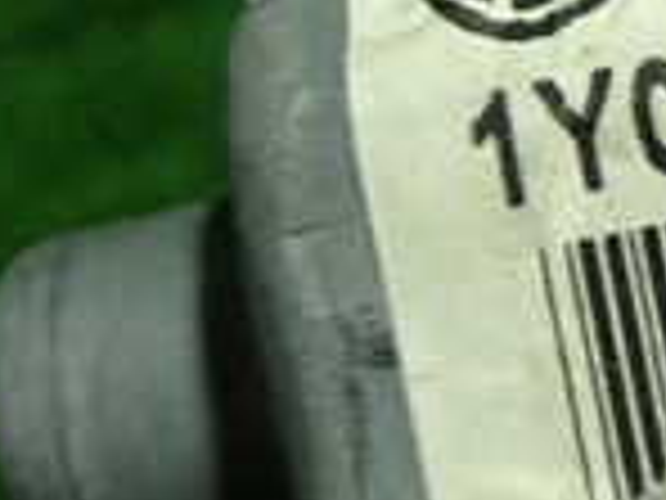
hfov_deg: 14.7
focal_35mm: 122
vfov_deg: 12.1
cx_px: 1076
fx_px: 2347
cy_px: 108
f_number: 2.3
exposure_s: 1/40
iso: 200
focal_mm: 5.4
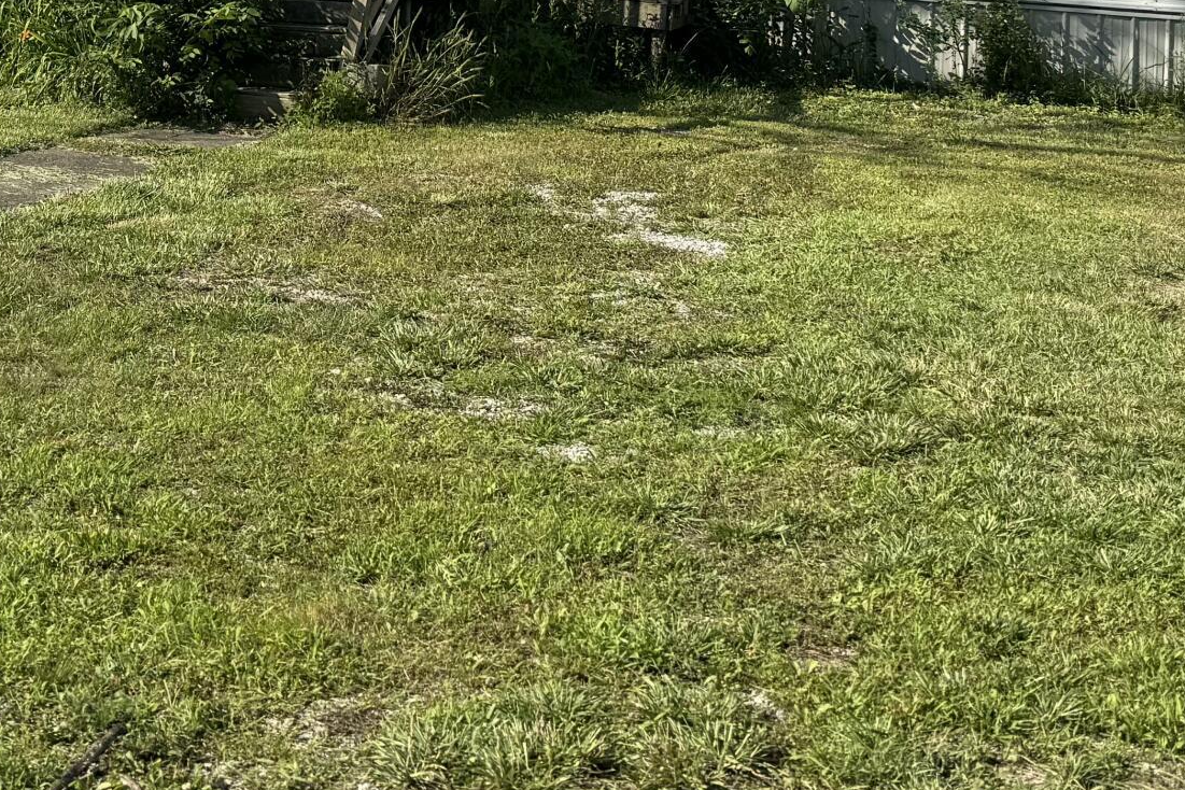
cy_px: -276
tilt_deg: +2.3
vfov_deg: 18.4
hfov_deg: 29.2
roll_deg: -1.4
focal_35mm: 68
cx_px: 291
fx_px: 2238
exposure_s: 1/4049
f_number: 1.78
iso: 80
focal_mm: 6.76
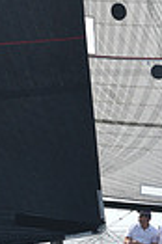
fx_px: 2098
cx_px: 68
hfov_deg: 4.4
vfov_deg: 6.6
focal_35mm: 310
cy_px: -134
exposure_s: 1/1000
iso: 320
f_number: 6.3
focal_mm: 70
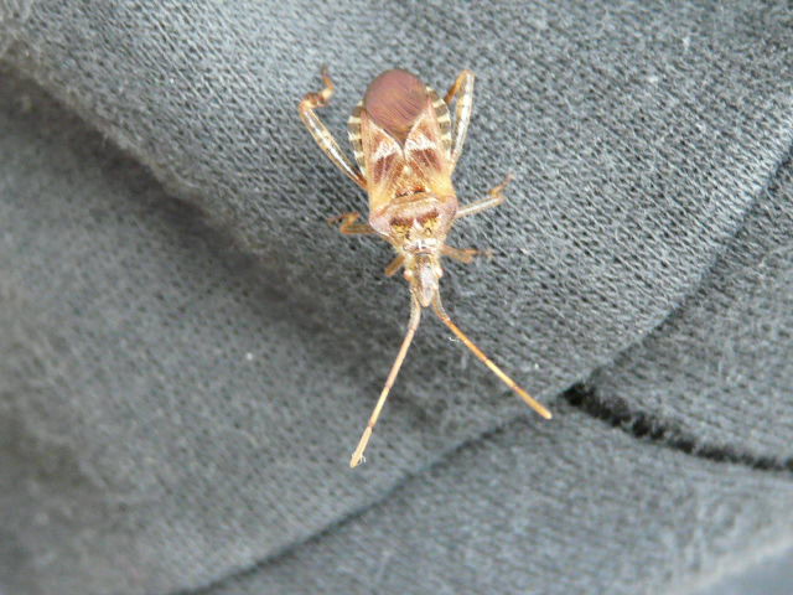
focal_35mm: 153
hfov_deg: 12.9
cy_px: 298
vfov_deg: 9.7
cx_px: 396
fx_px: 3505
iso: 400
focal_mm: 15.8
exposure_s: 1/15
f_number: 3.6
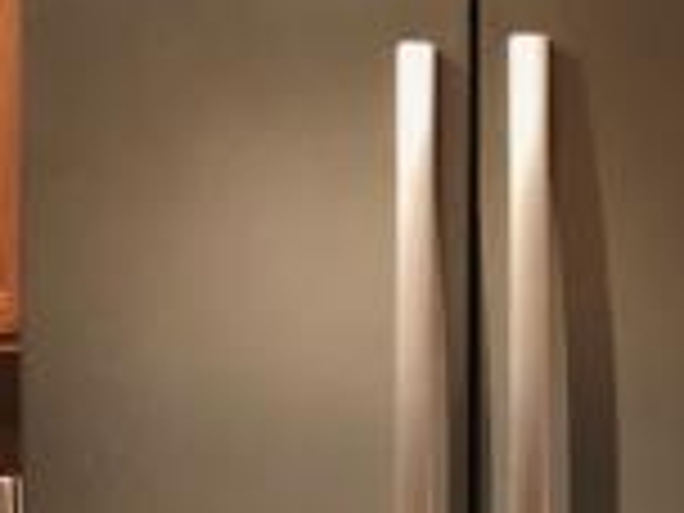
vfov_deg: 12.3
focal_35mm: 118
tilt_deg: -8.4
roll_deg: +2.4
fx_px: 2332
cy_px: 562
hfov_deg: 15.5
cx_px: -310
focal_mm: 3.99
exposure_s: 1/9
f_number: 1.8
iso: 100
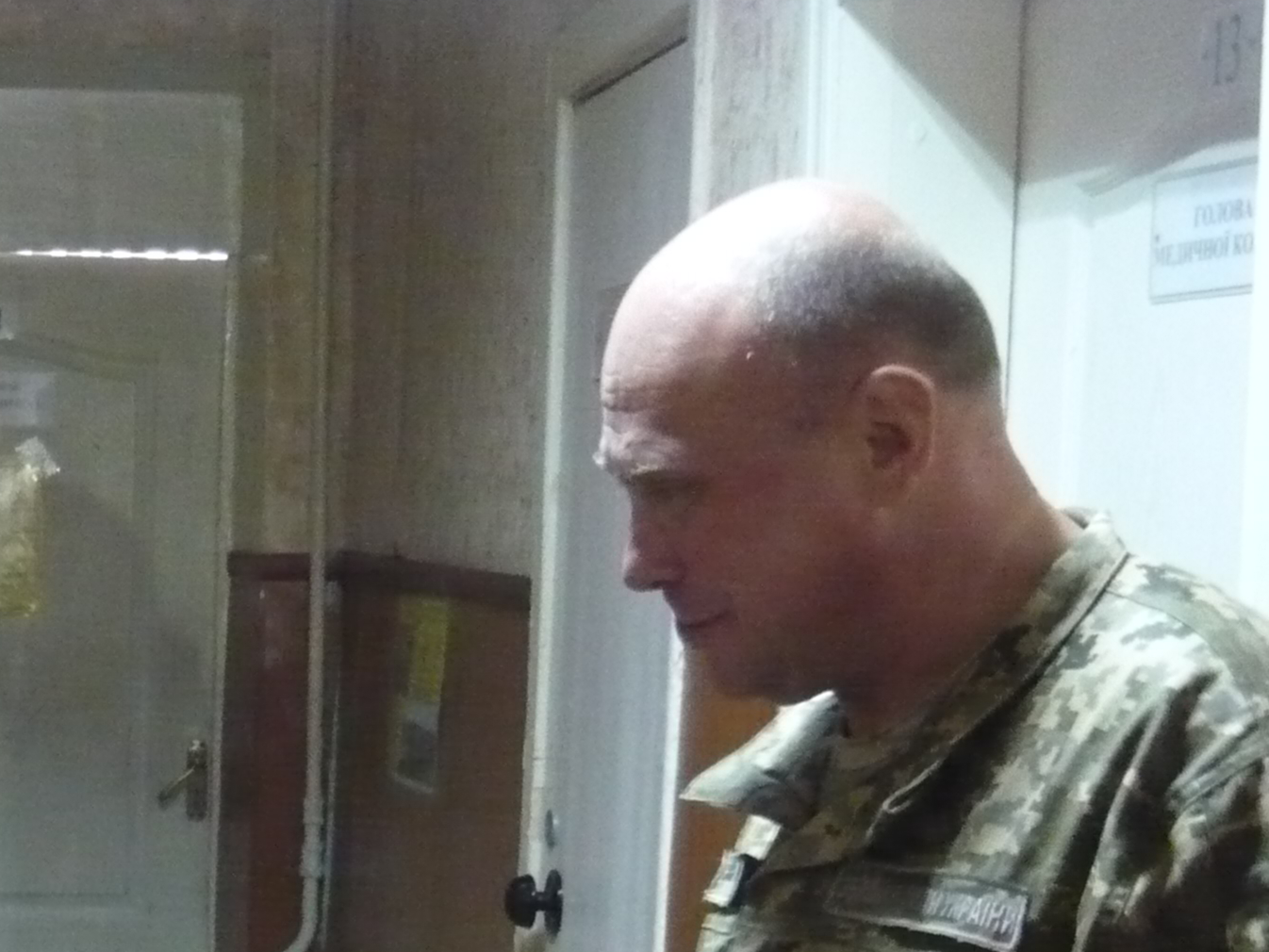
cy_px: 1132
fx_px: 2933
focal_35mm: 80
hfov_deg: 23.2
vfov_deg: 17.6
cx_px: -58
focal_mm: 5.5
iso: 800
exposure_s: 1/8
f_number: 2.8
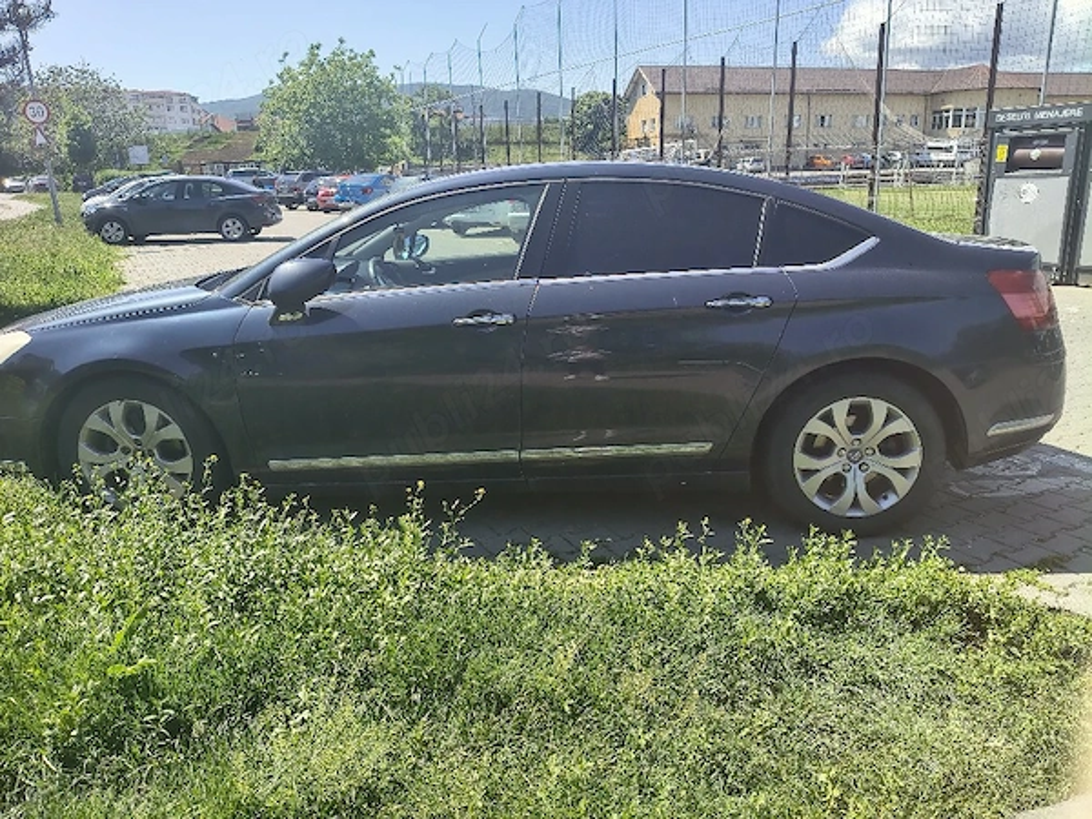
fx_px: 820
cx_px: 546
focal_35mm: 26
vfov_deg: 53.1
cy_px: 410
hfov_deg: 67.3
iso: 104
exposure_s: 1/2500
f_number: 1.8
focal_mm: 4.81
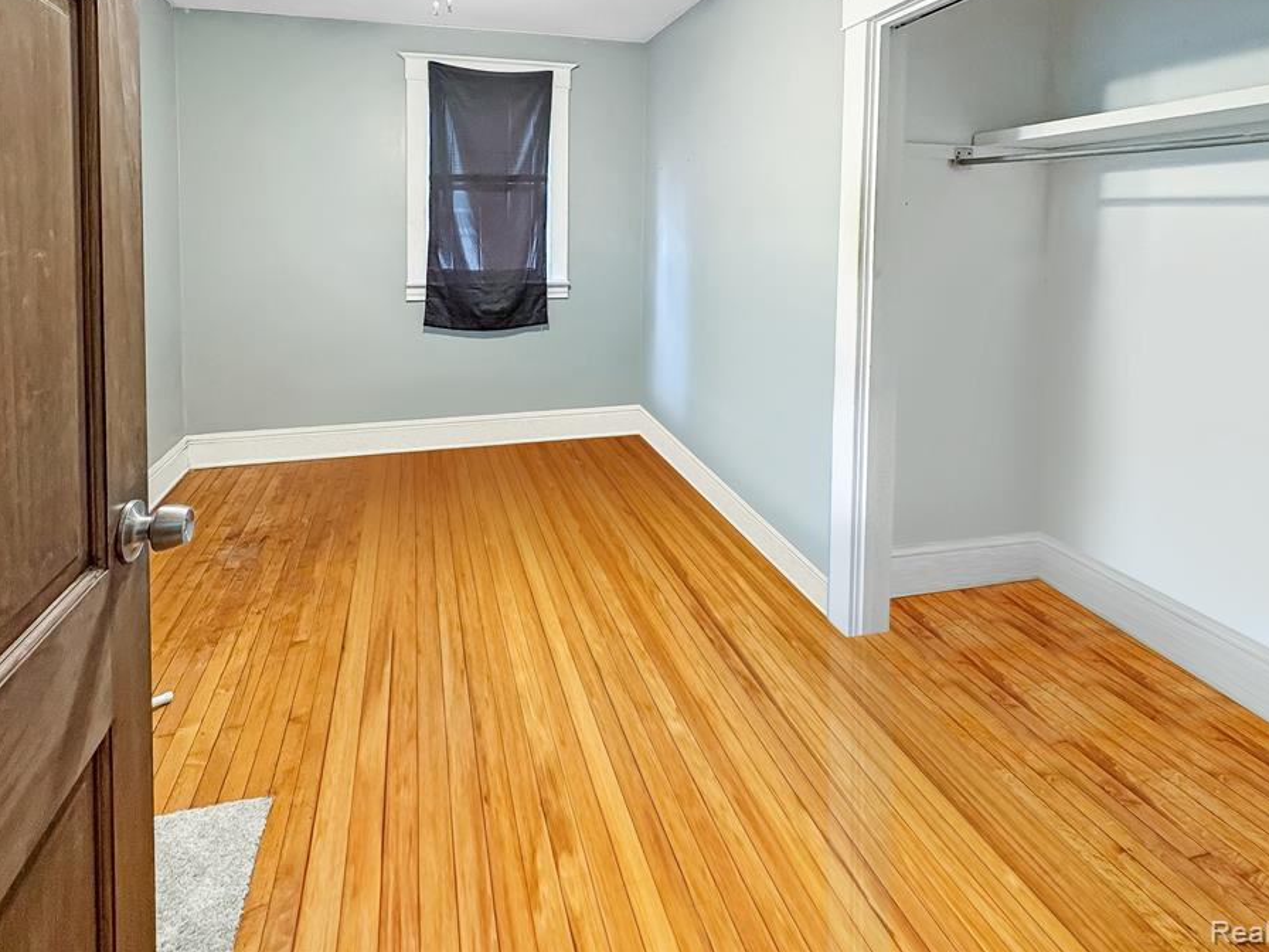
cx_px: 629
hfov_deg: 94.5
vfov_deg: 77.7
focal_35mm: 16
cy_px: 411
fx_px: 587
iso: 400
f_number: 2.2
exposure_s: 1/60
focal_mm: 2.22
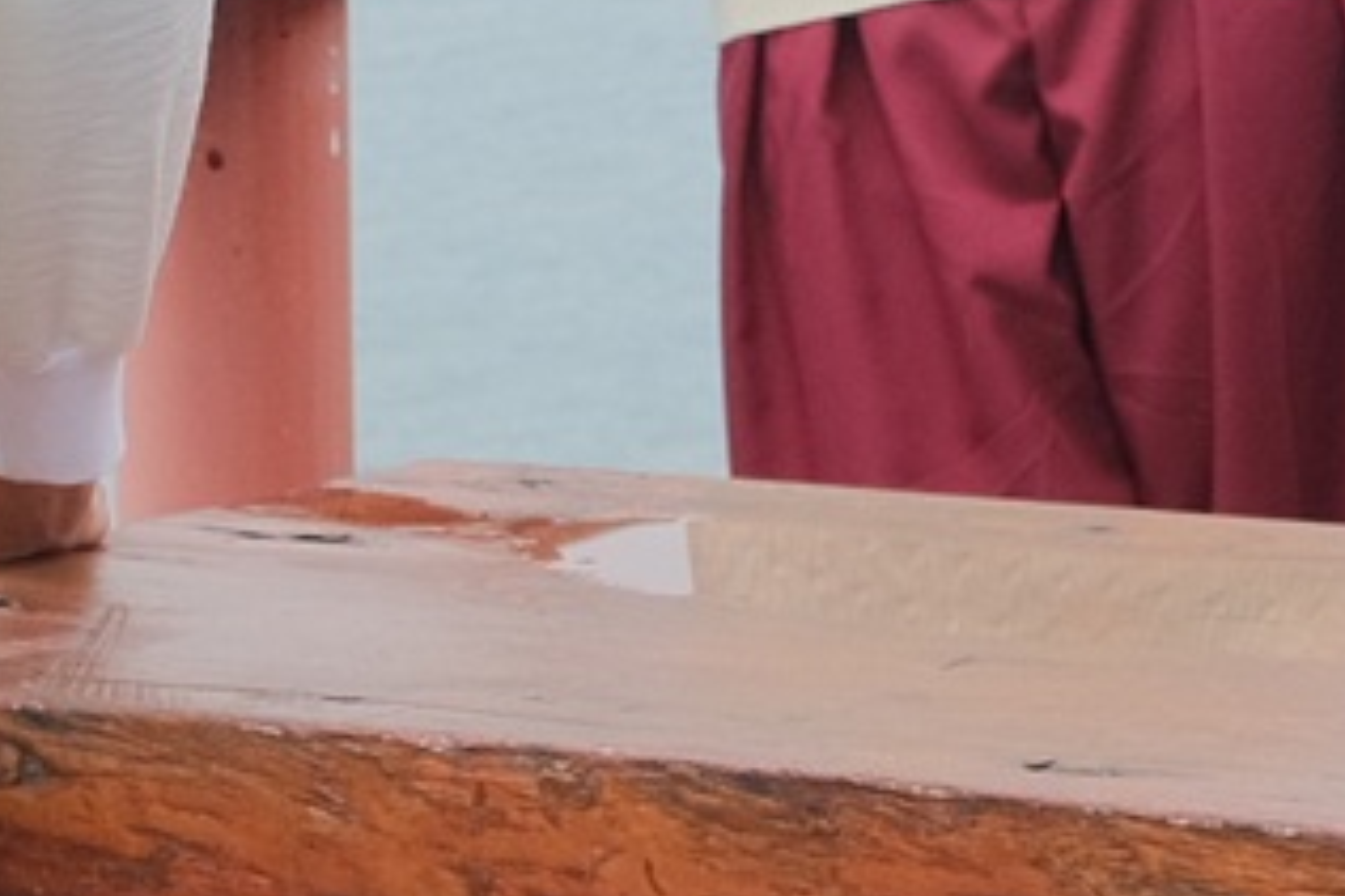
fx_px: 10418
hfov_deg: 7.1
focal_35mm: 279
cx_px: 2724
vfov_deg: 4.9
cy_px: -263
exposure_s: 1/160
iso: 640
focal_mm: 26.6
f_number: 5.6
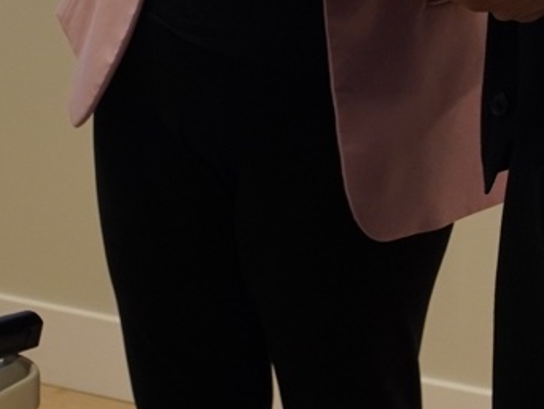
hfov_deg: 11.3
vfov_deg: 8.4
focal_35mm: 175
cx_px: 297
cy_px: -170
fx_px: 2745
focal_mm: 23
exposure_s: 1/60
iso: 500
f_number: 4
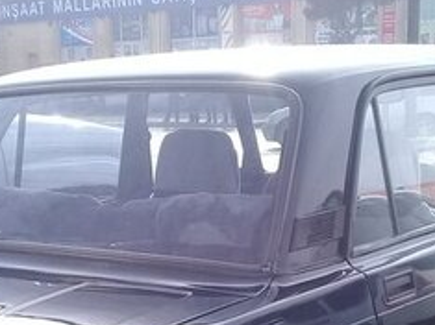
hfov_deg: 22.5
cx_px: 168
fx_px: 1093
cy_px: 389
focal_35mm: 87
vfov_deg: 16.3
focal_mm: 3.3
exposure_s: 1/492
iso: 50
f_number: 2.2
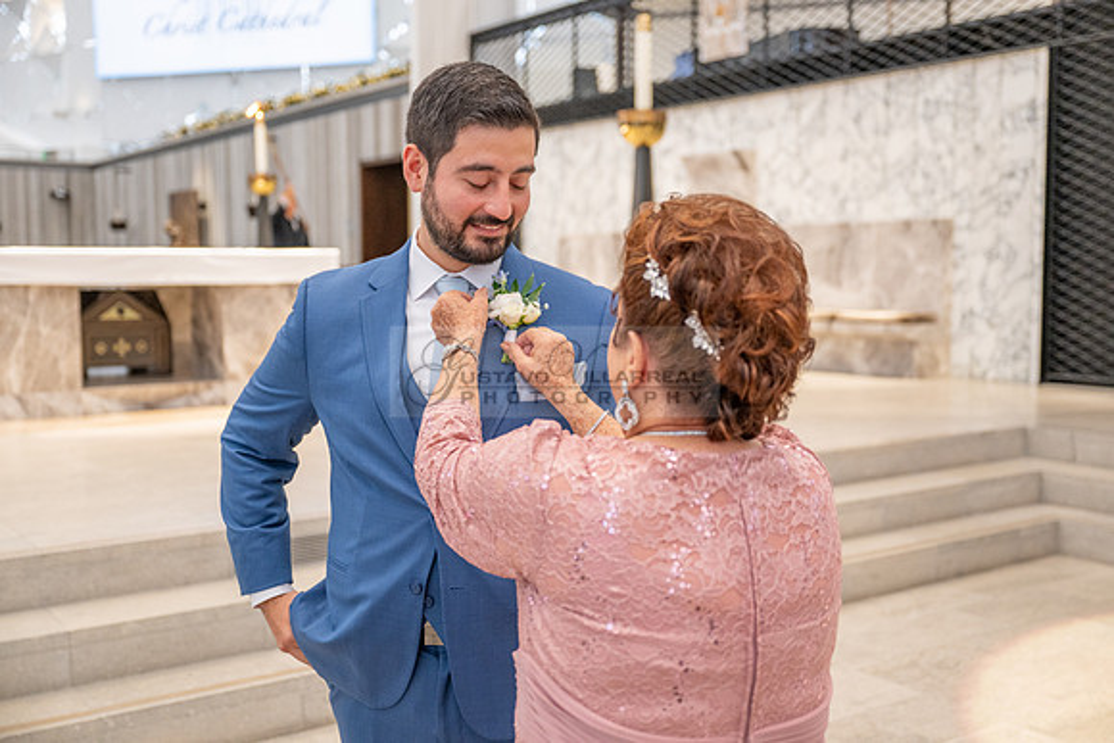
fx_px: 1238
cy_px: 372
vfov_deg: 33.4
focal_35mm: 40
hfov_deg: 48.4
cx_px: 557
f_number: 2.8
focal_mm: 40
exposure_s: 1/160
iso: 800
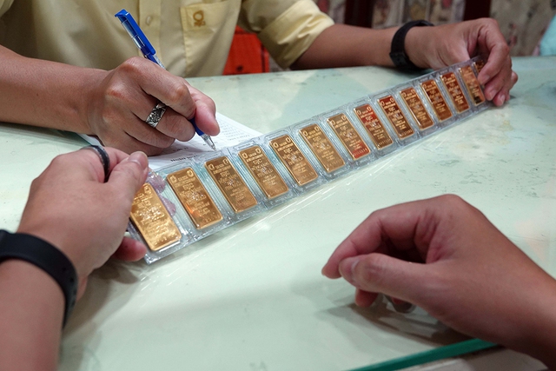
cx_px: 278
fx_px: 772
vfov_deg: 27.0
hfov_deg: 39.6
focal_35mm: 50
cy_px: 186
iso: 800
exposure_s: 1/160
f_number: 3.2
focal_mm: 18.21
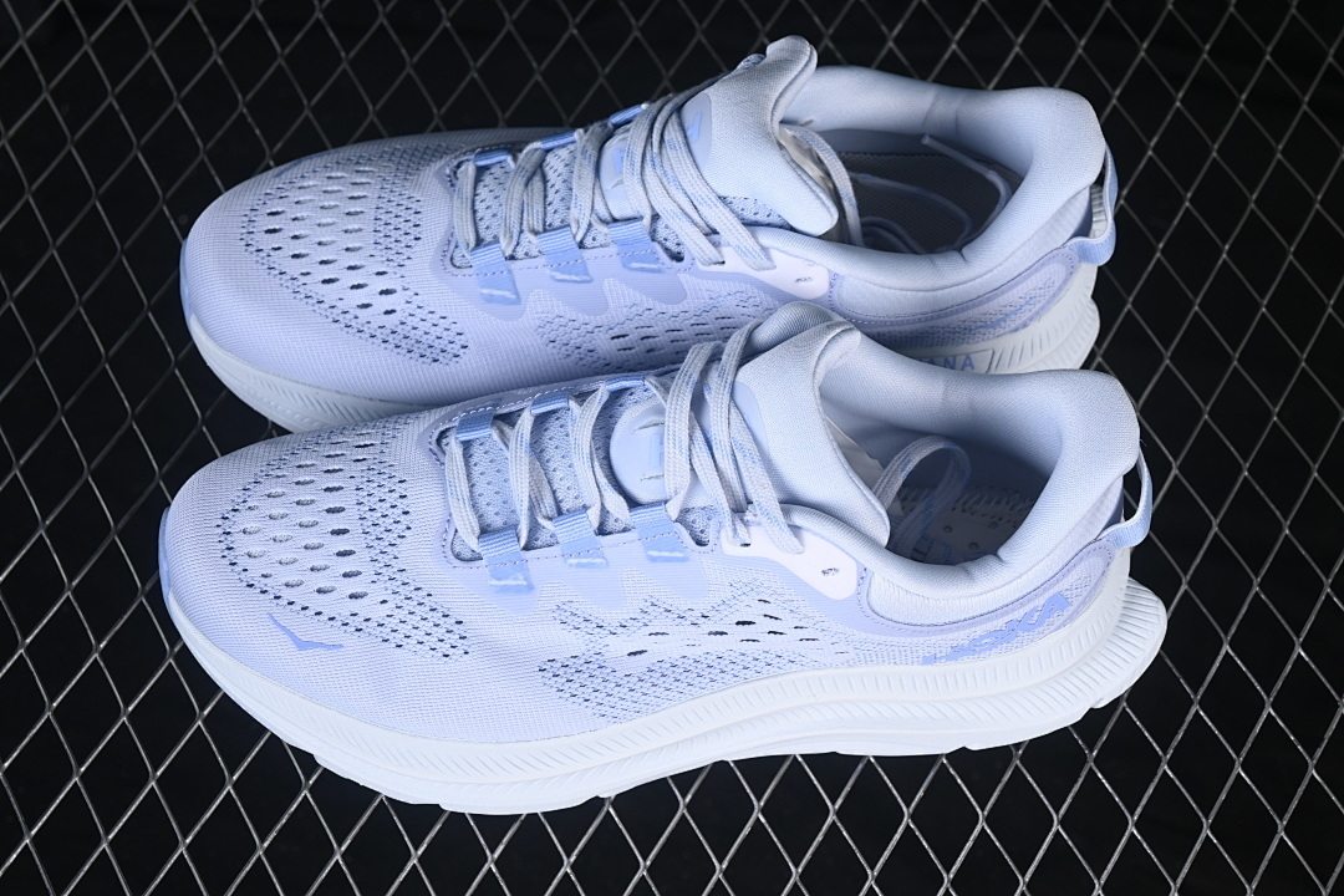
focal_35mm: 75
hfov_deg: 27.0
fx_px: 2800
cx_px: 672
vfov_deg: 18.2
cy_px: 448
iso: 160
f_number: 7.1
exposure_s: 1/80
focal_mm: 50
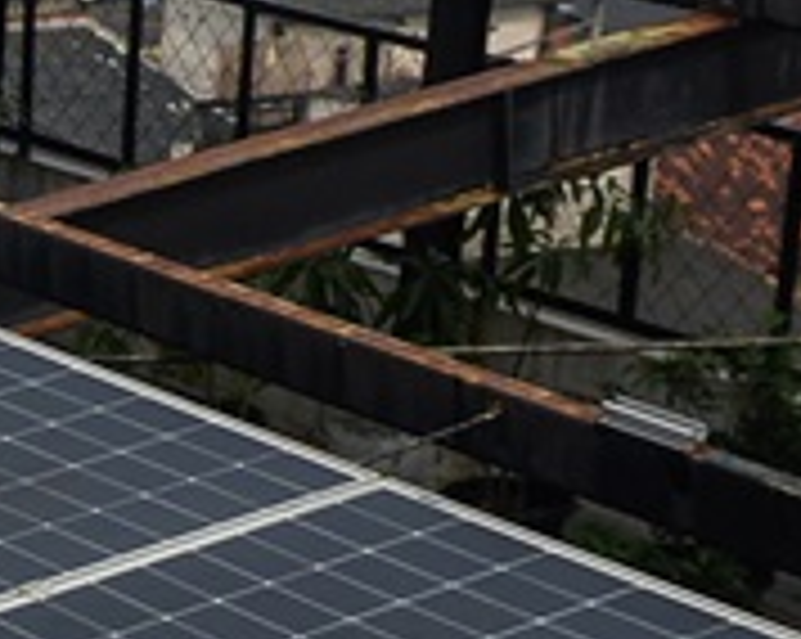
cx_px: -655
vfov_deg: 9.2
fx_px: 3907
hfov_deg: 10.9
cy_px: 864
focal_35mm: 165
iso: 200
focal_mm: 24
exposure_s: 1/1000
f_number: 4.5
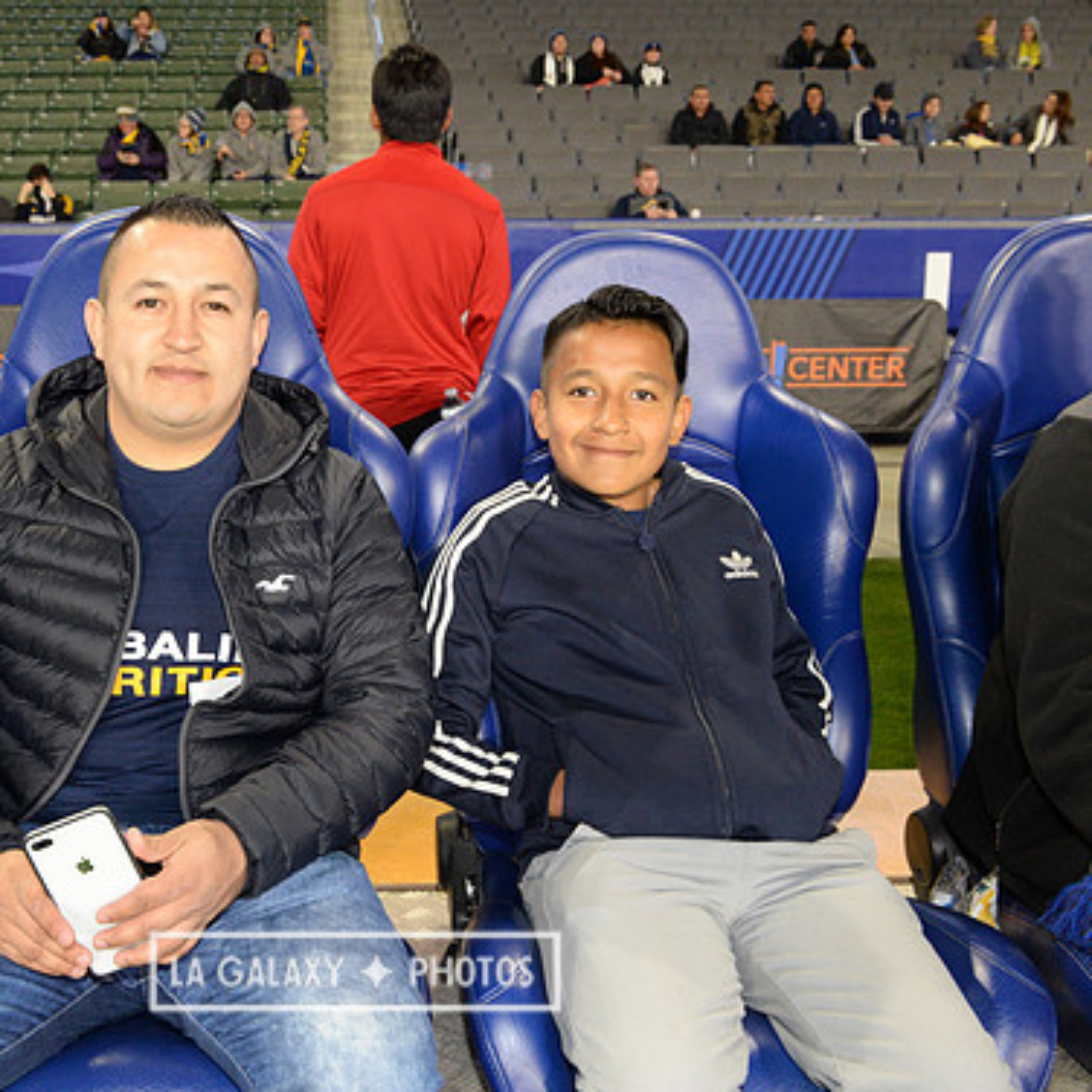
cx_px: 354
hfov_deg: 43.2
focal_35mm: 38
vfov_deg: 43.9
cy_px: 536
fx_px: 1356
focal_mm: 29
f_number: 10
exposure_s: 1/80
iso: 3200
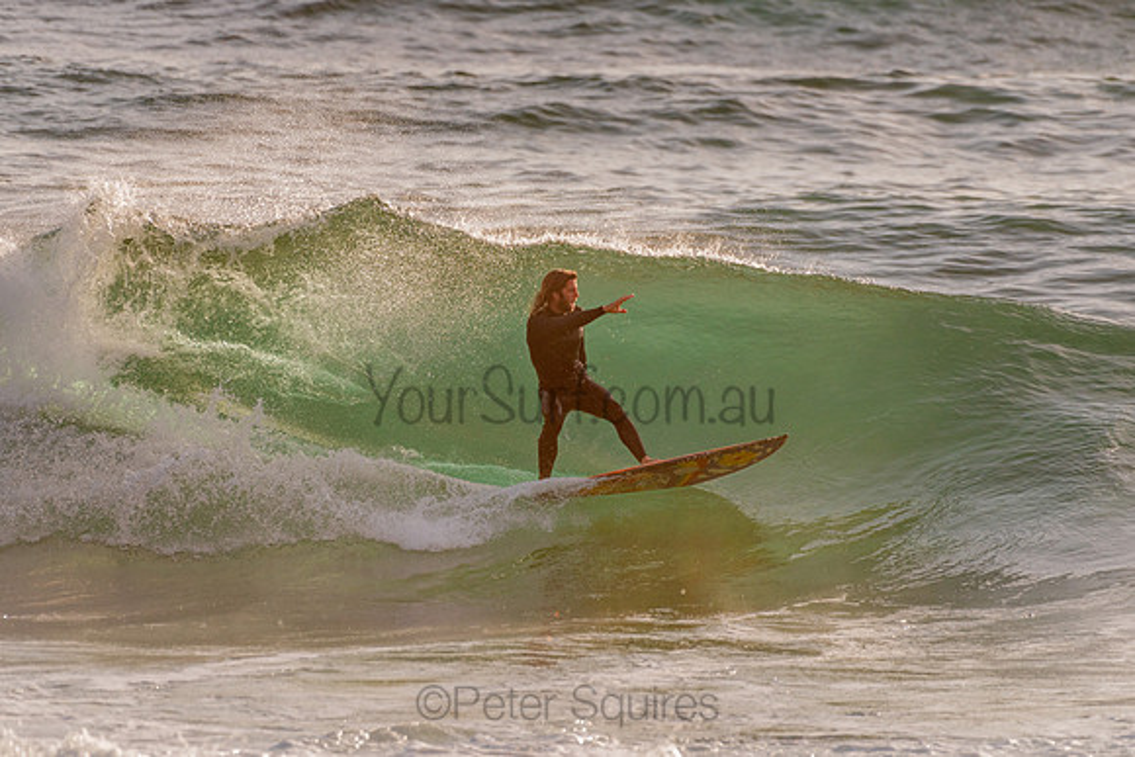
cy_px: 367
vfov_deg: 2.2
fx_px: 19327
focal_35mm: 613
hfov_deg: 3.4
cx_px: 554
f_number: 5.6
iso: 200
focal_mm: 500
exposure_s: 1/2000
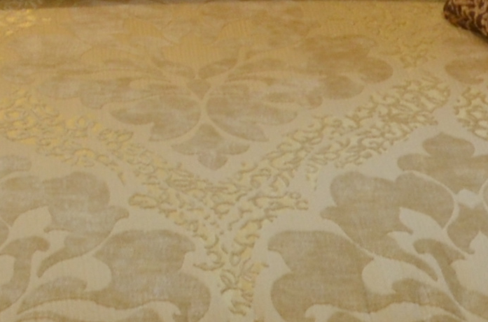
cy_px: -186
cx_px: -155
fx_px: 2583
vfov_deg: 7.0
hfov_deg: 10.5
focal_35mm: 191
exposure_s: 1/13
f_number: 9
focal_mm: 18
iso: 500
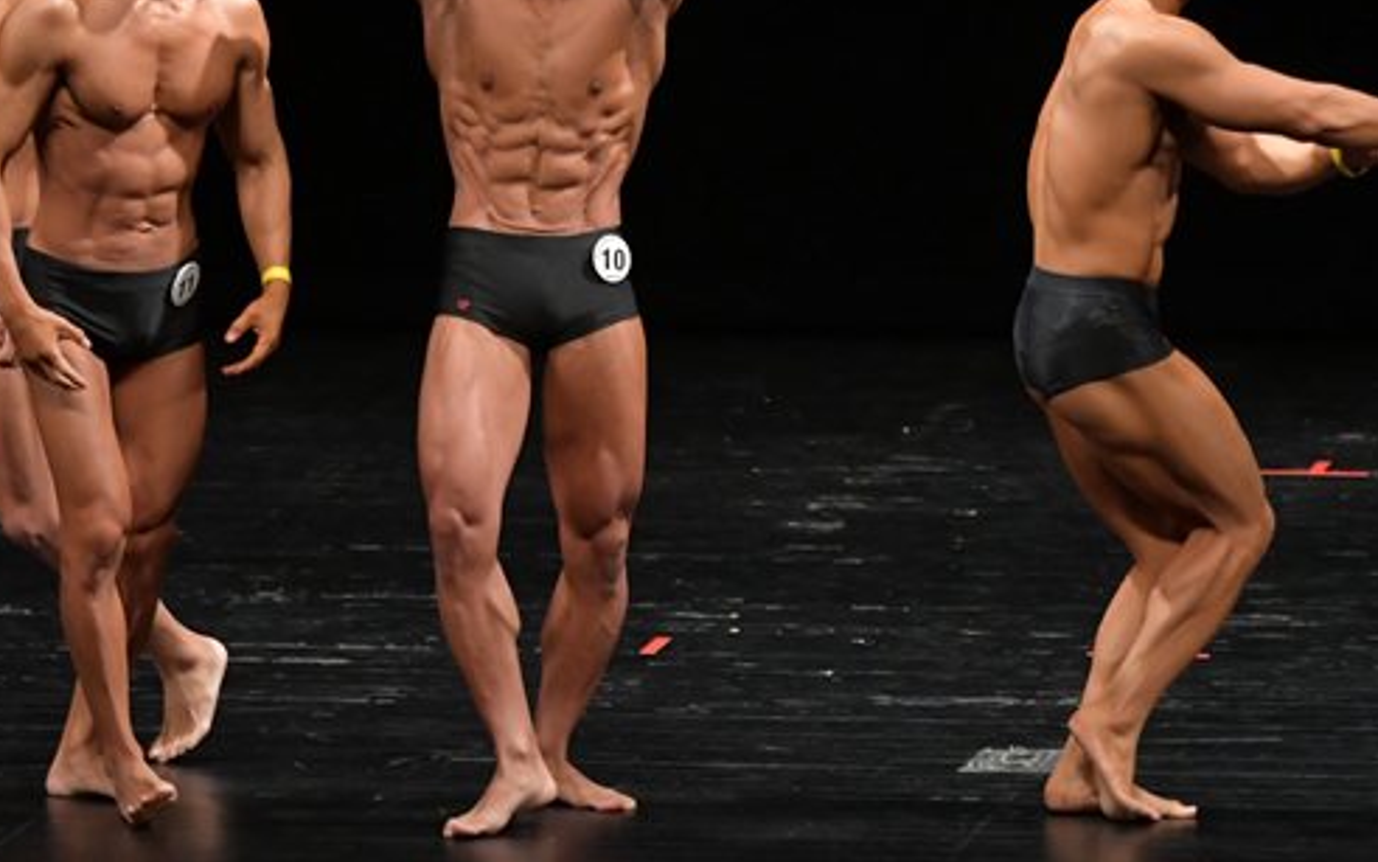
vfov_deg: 3.8
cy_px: 244
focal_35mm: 349
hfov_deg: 6.0
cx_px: 776
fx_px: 13108
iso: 3200
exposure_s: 1/400
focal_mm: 145
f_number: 5.6
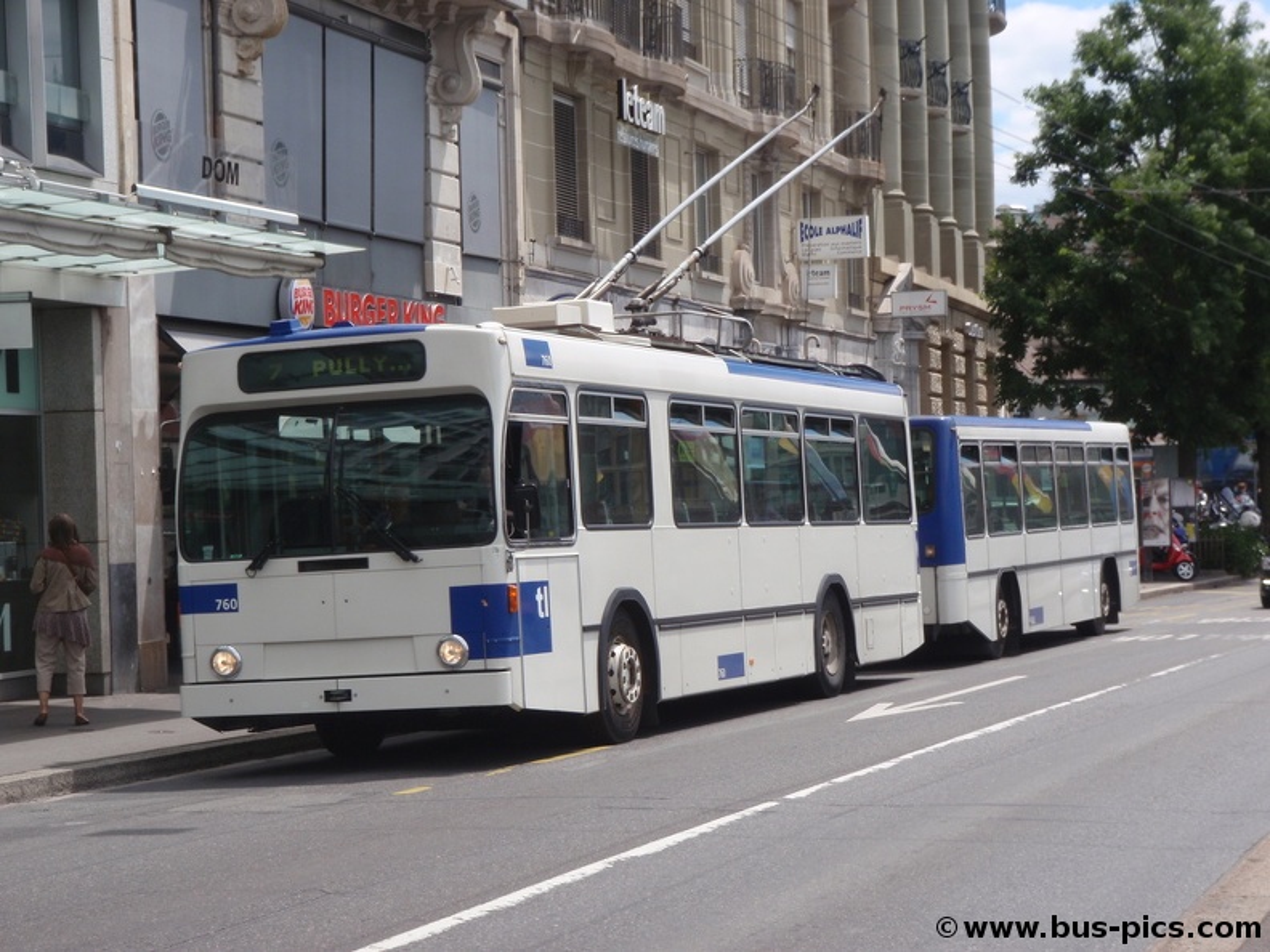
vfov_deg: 18.0
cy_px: 476
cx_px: 635
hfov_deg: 23.8
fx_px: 3008
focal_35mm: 82
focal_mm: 14.67
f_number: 6.3
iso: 64
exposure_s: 1/200
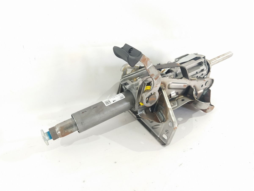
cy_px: 96
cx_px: 127
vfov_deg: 51.4
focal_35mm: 27
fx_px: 198
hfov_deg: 65.3
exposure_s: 1/50
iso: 241
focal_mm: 4.71
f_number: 1.79
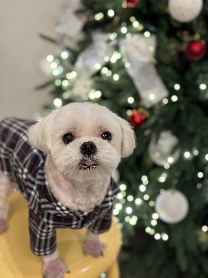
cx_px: 104
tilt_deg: -26.0
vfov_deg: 39.7
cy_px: 139
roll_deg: -3.7
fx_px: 385
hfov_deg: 30.3
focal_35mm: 48
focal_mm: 6.86
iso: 250
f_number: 1.78
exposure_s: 1/53
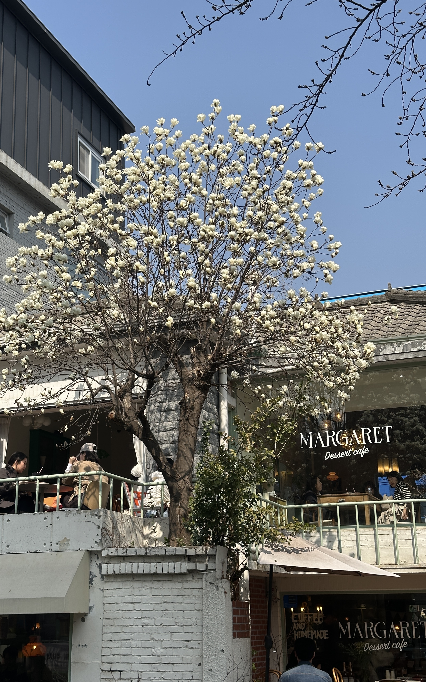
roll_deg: +0.4
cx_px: 176
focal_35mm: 51
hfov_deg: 25.3
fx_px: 947
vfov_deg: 39.6
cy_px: 341
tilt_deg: +17.5
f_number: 1.78
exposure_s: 1/3597
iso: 64
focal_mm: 6.86
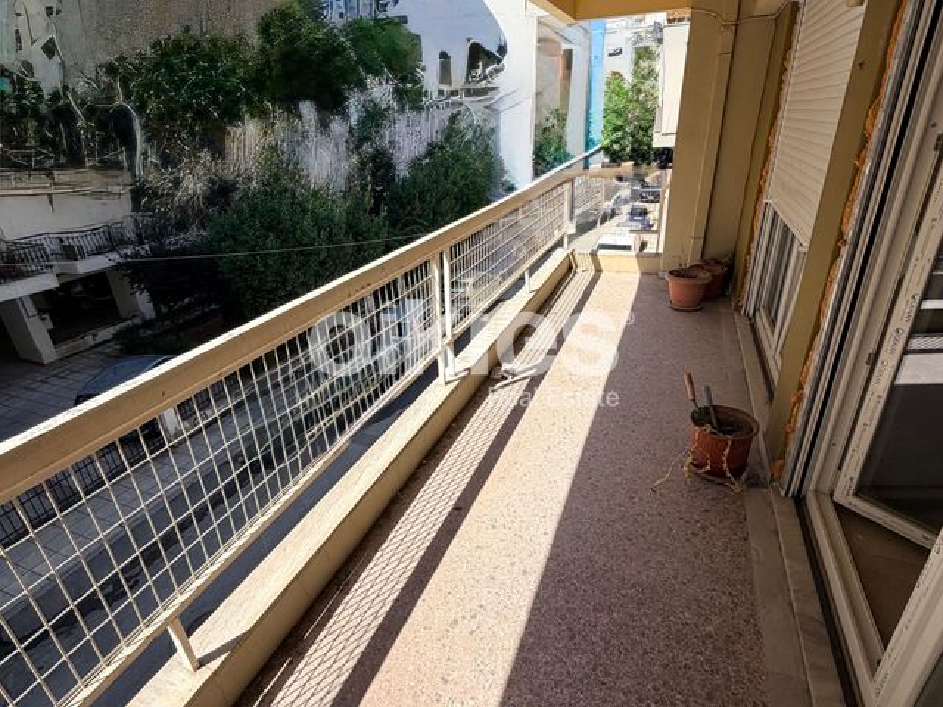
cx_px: 472
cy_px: 354
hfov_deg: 102.1
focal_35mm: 14
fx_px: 381
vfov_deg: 85.7
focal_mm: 2.22
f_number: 2.2
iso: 32
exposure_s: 1/770
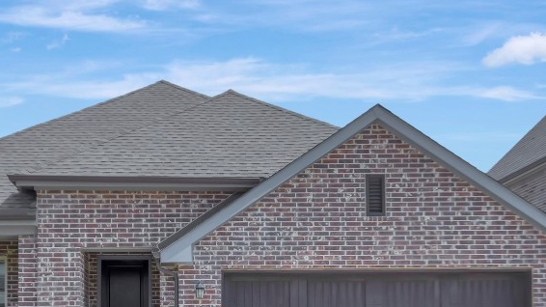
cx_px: 165
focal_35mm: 64
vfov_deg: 18.5
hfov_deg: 32.5
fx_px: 926
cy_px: 276
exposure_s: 1/800
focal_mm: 20
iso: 100
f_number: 5.6
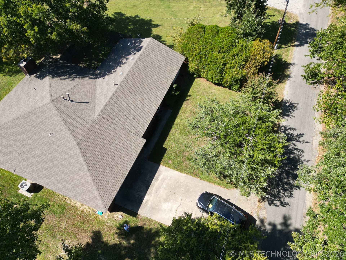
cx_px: 173
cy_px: 130
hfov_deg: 71.6
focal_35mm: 24
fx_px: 240
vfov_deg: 56.8
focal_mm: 6.72
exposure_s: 1/1250
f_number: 1.7
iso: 110
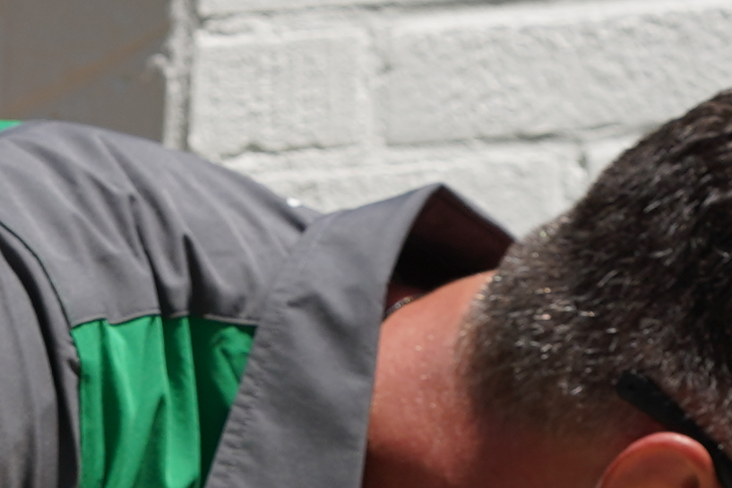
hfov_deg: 8.0
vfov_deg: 5.1
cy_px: 1397
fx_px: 5226
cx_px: 144
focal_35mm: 257
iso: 100
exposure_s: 1/640
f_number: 5.6
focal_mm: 35
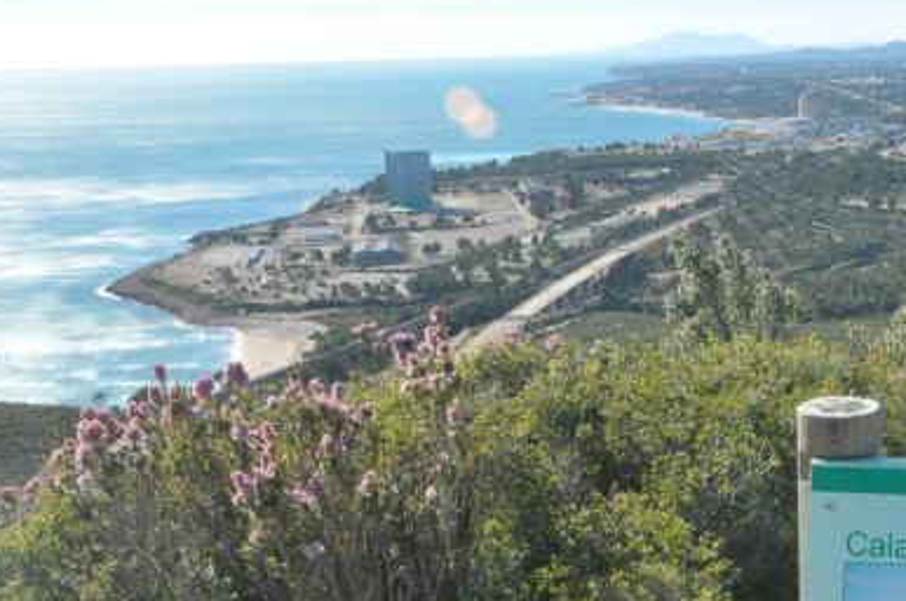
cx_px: 887
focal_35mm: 56
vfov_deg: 23.9
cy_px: 440
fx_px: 1407
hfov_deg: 33.0
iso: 1000
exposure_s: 1/640
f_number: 13
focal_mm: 18
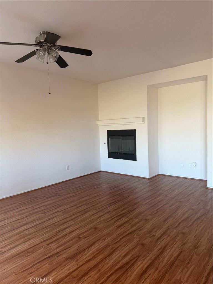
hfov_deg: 56.8
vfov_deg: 71.6
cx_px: 106
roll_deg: +2.3
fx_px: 197
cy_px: 142
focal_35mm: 24
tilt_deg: -3.7
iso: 200
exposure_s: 1/109
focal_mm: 6.76
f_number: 1.78
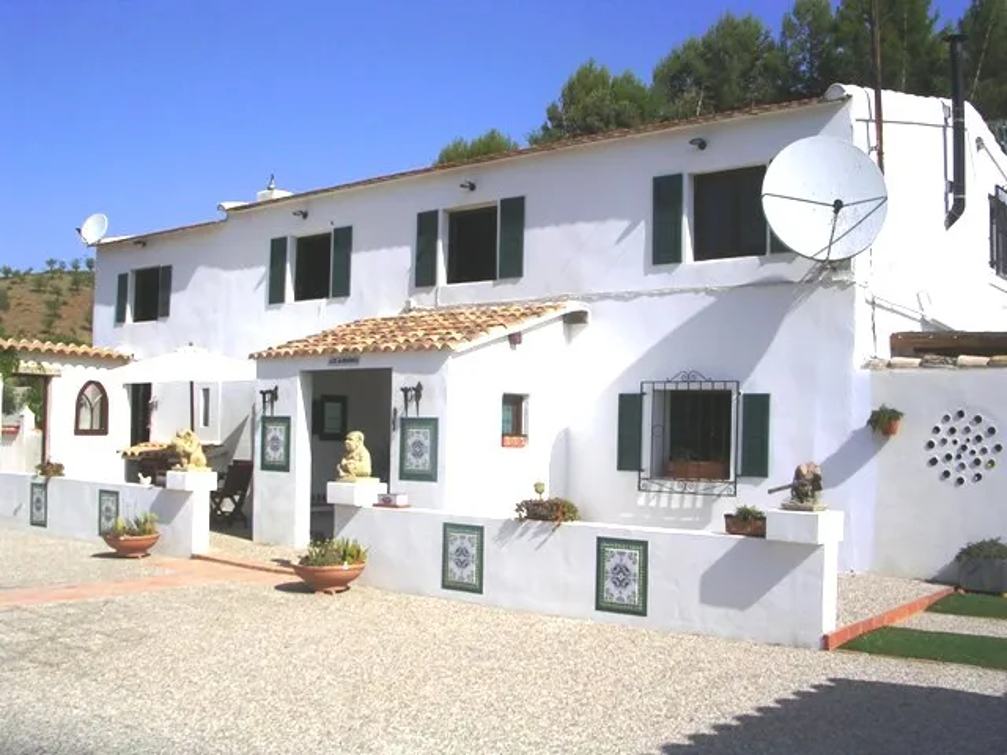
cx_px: 504
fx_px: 1105
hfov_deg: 49.0
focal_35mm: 38
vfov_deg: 37.7
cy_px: 378
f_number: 5.6
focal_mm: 5.8
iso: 50
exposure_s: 1/830
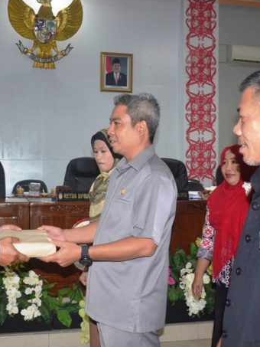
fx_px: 490
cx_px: 107
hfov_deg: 29.6
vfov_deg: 38.9
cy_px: 174
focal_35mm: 49
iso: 800
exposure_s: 1/60
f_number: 3.5
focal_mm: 22
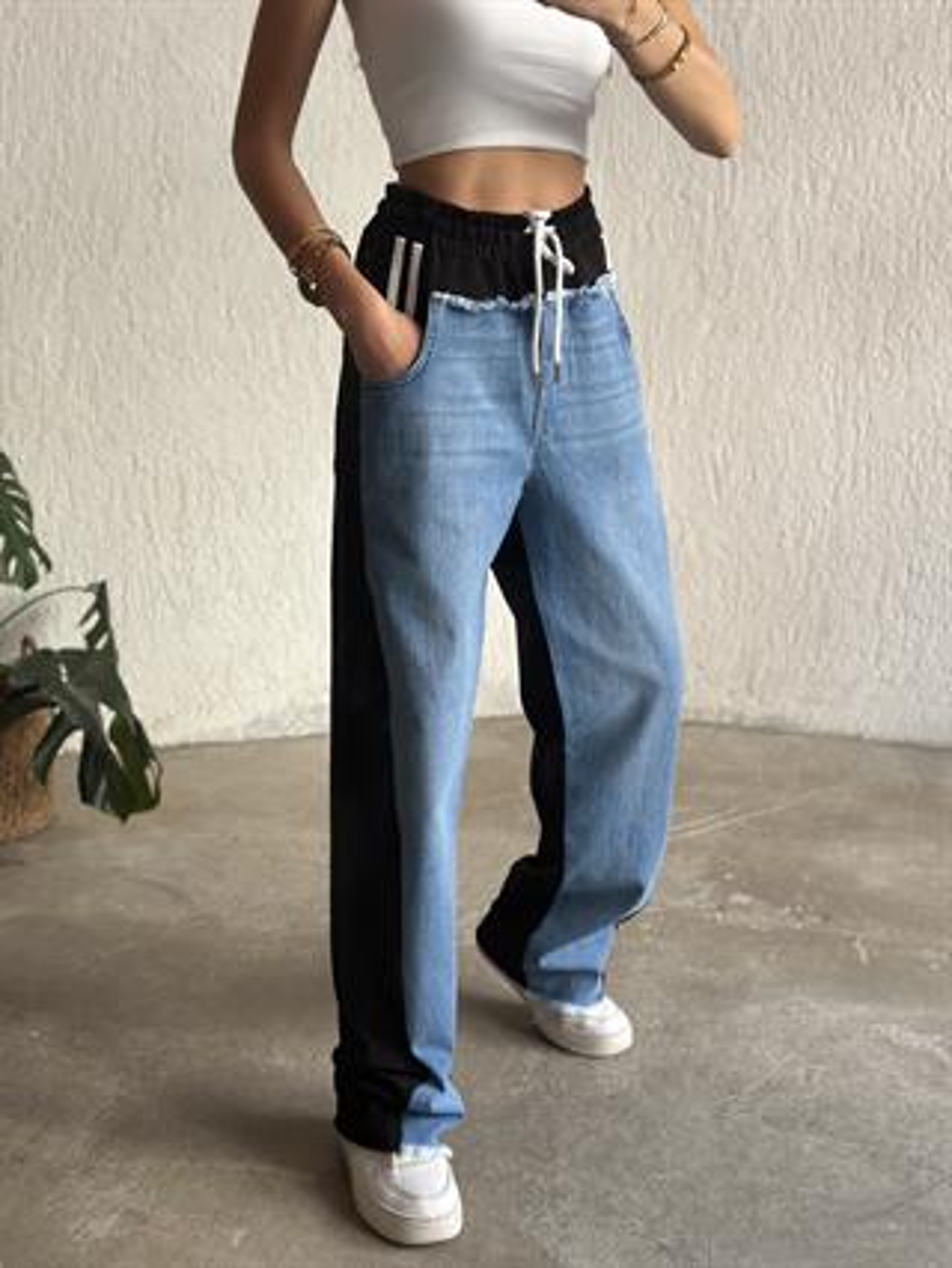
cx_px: 476
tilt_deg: -33.2
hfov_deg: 30.3
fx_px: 1758
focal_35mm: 48
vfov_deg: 39.6
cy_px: 634
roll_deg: -0.7
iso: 125
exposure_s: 1/95
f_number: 1.78
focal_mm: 6.86
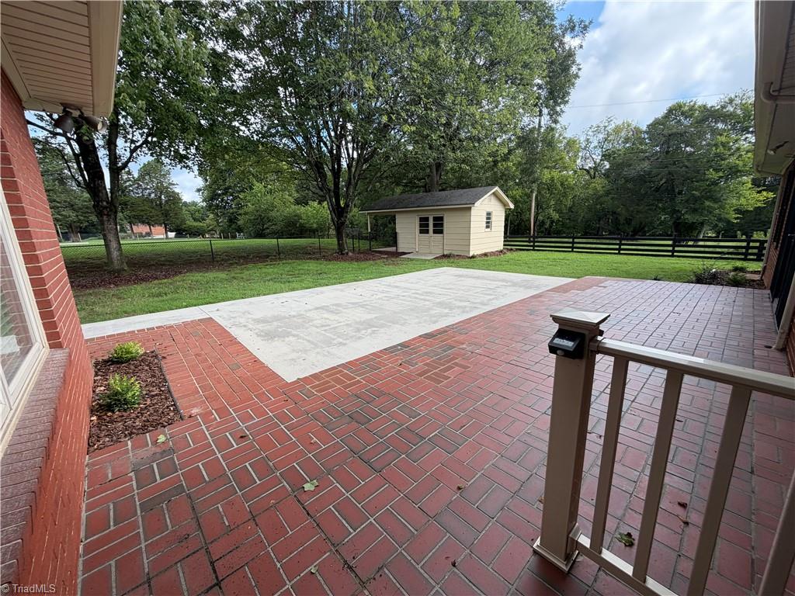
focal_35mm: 14
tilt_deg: -13.1
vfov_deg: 85.7
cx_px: 398
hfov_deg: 102.1
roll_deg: +2.2
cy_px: 298
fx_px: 322
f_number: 2.2
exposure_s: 1/502
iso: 50
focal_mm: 2.22
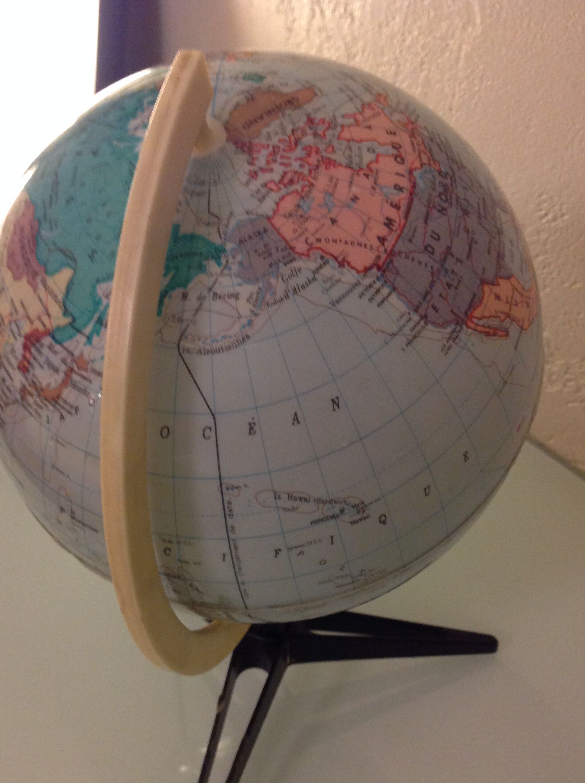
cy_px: 462
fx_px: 949
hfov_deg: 34.2
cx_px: 273
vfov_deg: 44.7
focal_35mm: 42
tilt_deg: -38.4
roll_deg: +3.0
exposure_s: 1/17
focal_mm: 4.28
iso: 250
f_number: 2.4
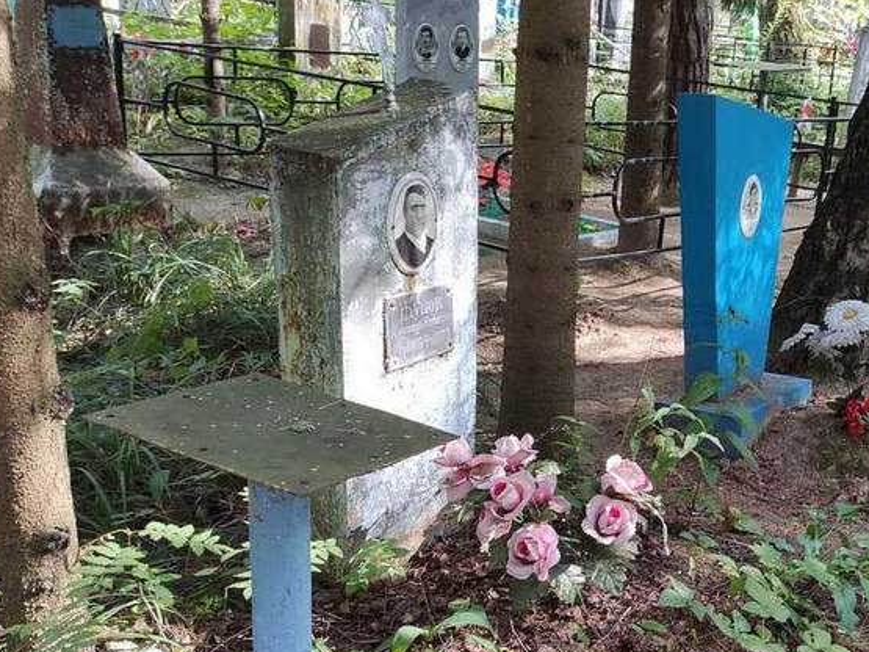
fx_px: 1205
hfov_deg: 38.1
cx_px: 708
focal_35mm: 48
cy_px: 473
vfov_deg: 29.9
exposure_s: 1/60
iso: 156
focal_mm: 4.77
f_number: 1.75
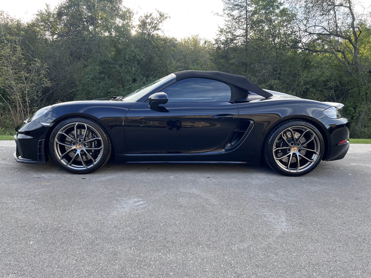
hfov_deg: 67.3
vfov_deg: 53.1
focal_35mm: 26
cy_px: 139
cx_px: 186
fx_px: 279
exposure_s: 1/310
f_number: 1.5
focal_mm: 5.7
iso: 50
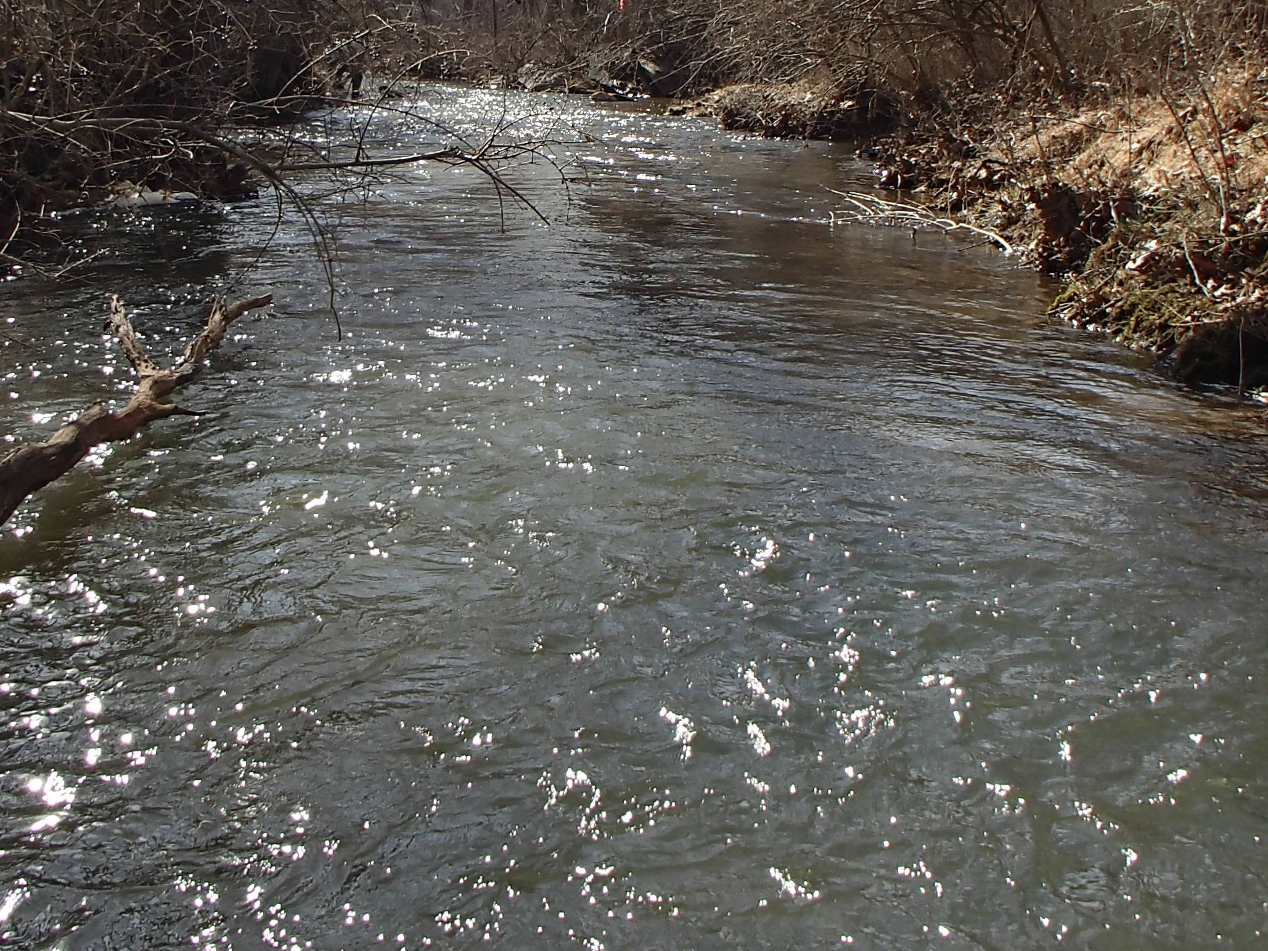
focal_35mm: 54
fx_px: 1978
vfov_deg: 26.5
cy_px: 195
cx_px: 566
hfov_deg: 35.5
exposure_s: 1/500
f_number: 3.9
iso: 100
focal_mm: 5
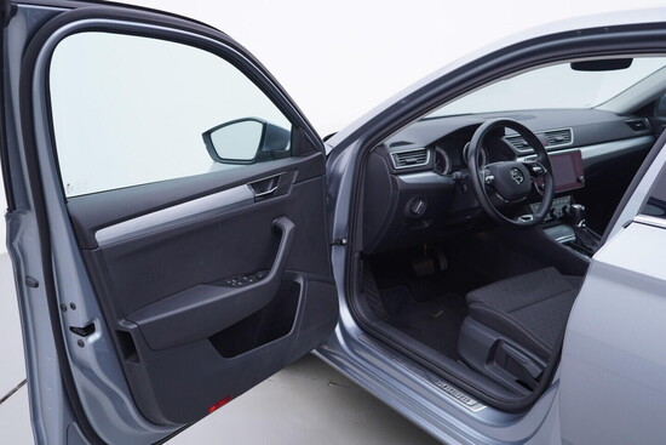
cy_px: 222
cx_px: 333
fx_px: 666
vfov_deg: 36.9
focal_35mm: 36
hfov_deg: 53.1
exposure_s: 1/50
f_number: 3.2
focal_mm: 24
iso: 125
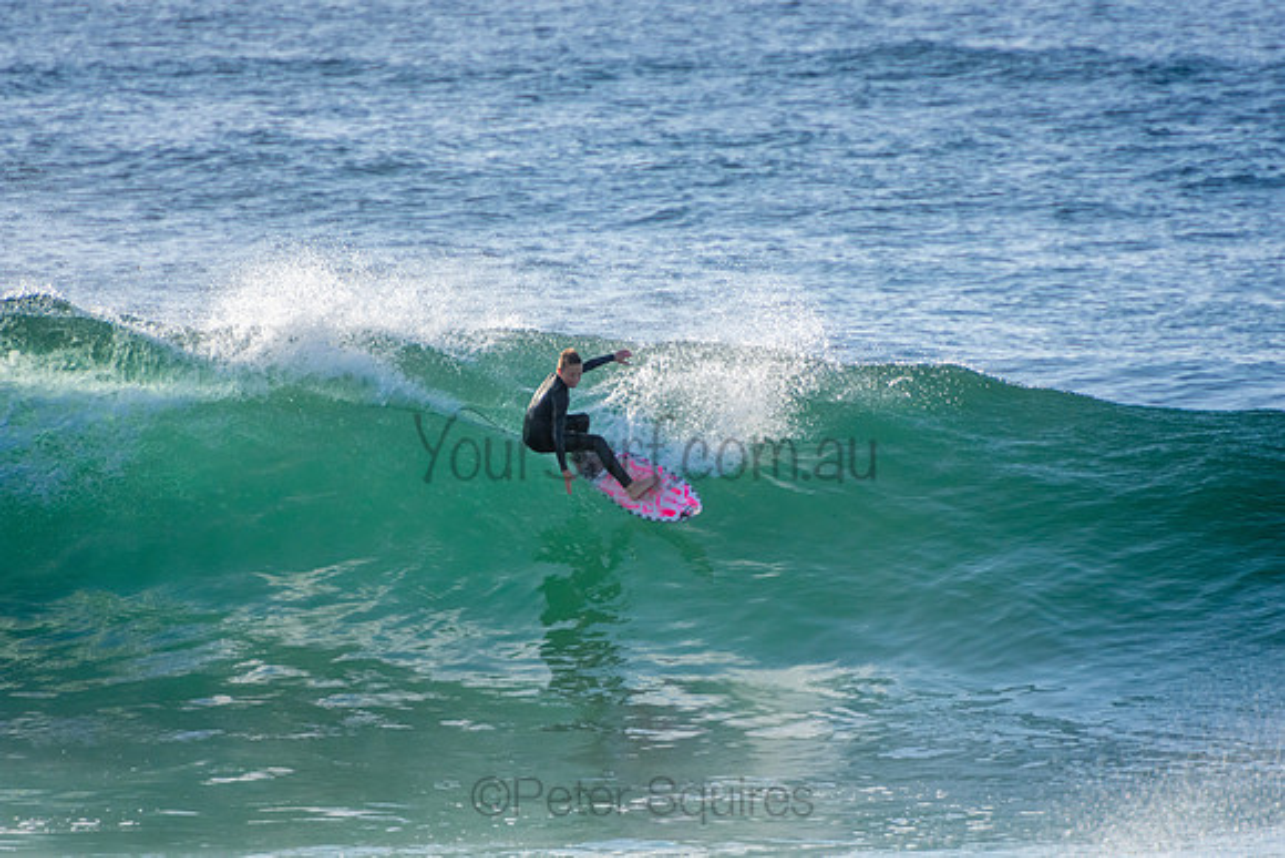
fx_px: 21421
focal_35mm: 600
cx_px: 642
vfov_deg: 2.3
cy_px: 429
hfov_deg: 3.4
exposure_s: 1/2500
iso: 400
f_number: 5.6
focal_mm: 400
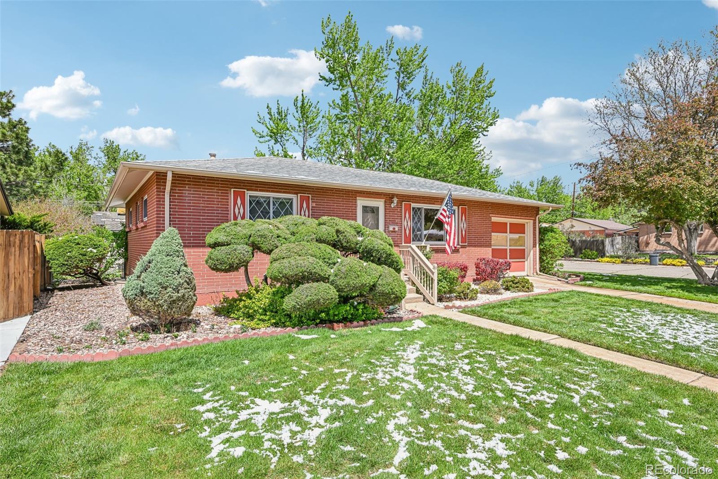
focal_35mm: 20
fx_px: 399
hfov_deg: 84.0
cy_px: 240
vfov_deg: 61.9
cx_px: 359
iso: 64
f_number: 11
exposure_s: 1/50
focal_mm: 20
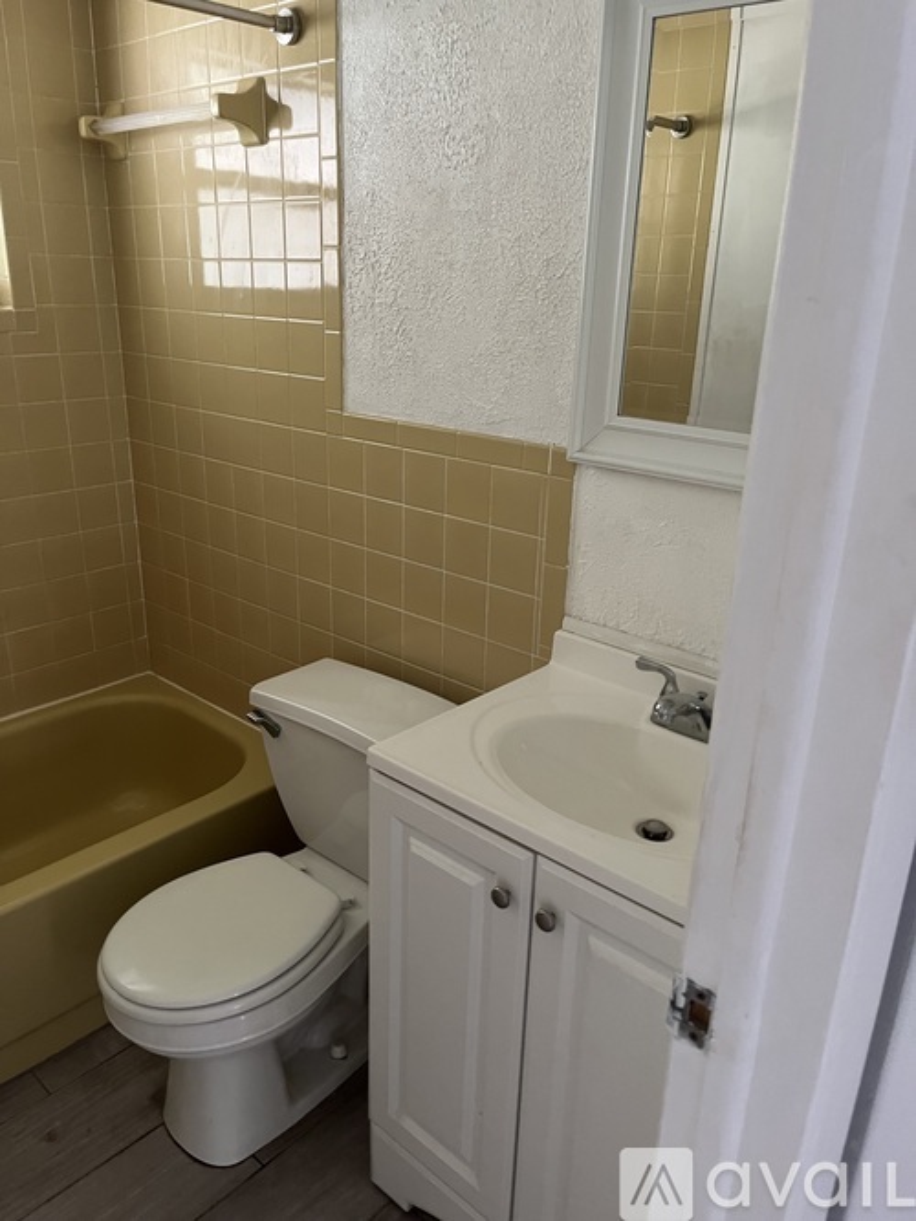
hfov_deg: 53.0
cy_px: 610
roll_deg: -2.9
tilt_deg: -20.0
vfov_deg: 67.3
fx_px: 918
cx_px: 458
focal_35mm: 26
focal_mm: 5.1
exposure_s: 1/60
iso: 320
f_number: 1.6
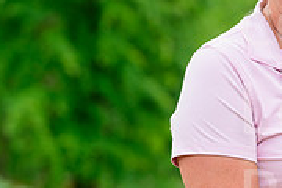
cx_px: 446
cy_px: 123
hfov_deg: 6.0
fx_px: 2655
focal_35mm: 339
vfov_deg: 4.1
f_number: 4
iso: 200
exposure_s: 1/500
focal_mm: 105
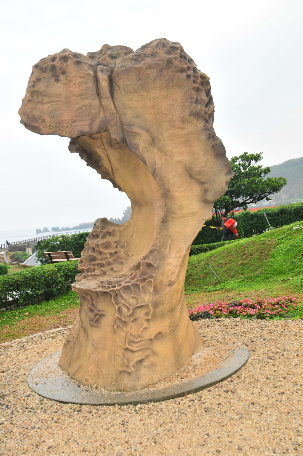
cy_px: 228
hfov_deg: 32.9
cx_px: 152
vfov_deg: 48.0
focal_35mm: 40
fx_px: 512
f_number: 5.6
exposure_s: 1/250
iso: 200
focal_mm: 27
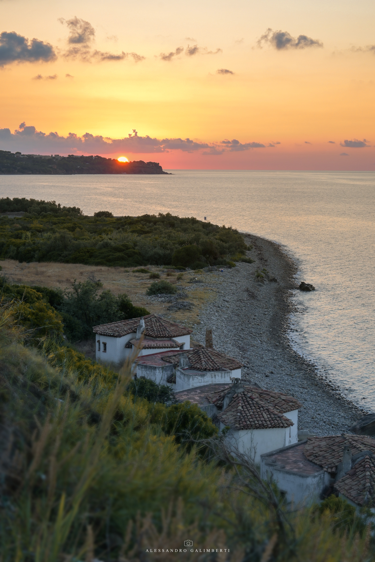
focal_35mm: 75
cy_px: 281
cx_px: 188
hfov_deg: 18.2
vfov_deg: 27.0
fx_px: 1172
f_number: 9
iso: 100
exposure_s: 1/15
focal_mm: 50
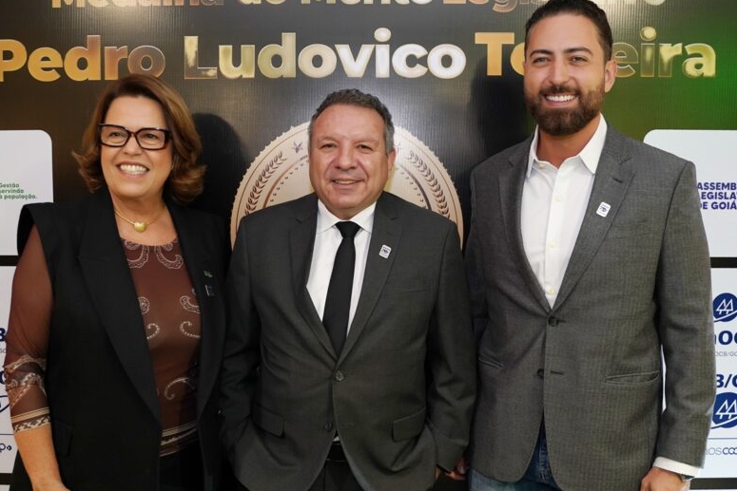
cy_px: 260
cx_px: 348
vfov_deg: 35.9
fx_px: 758
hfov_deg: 51.9
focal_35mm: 37
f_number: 2.8
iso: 1600
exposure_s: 1/160
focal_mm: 28
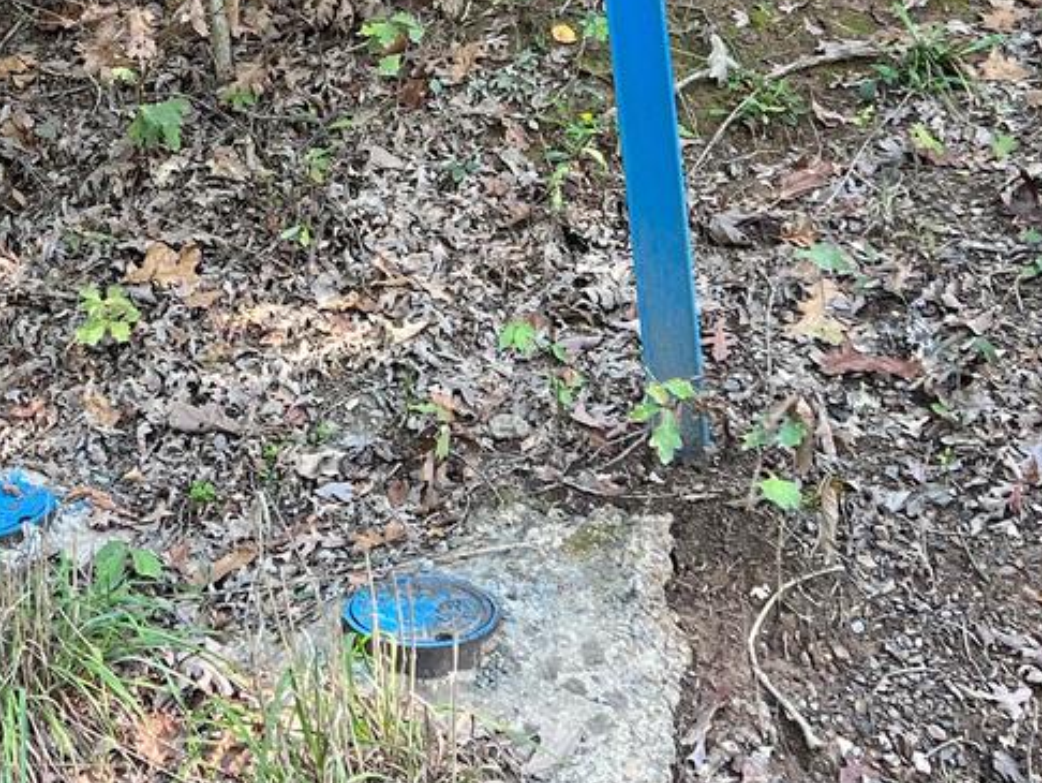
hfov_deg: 24.6
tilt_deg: -2.0
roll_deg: +3.4
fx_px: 2319
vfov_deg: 18.2
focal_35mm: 77
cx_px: 111
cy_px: -146
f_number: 1.5
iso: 50
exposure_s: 1/121
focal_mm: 5.7
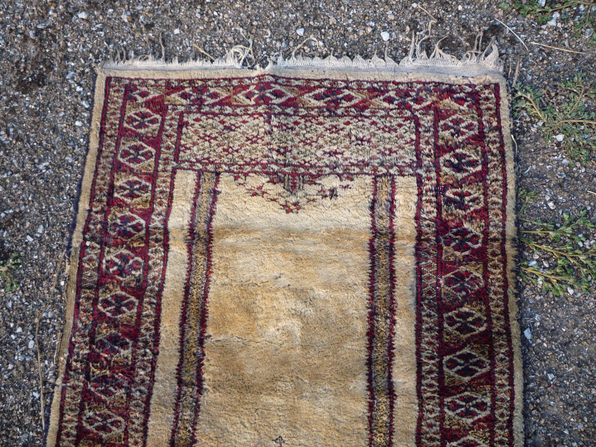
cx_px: 298
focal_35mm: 30
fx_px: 517
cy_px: 224
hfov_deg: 60.0
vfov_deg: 46.8
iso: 160
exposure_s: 1/30
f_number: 3.3
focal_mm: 5.2
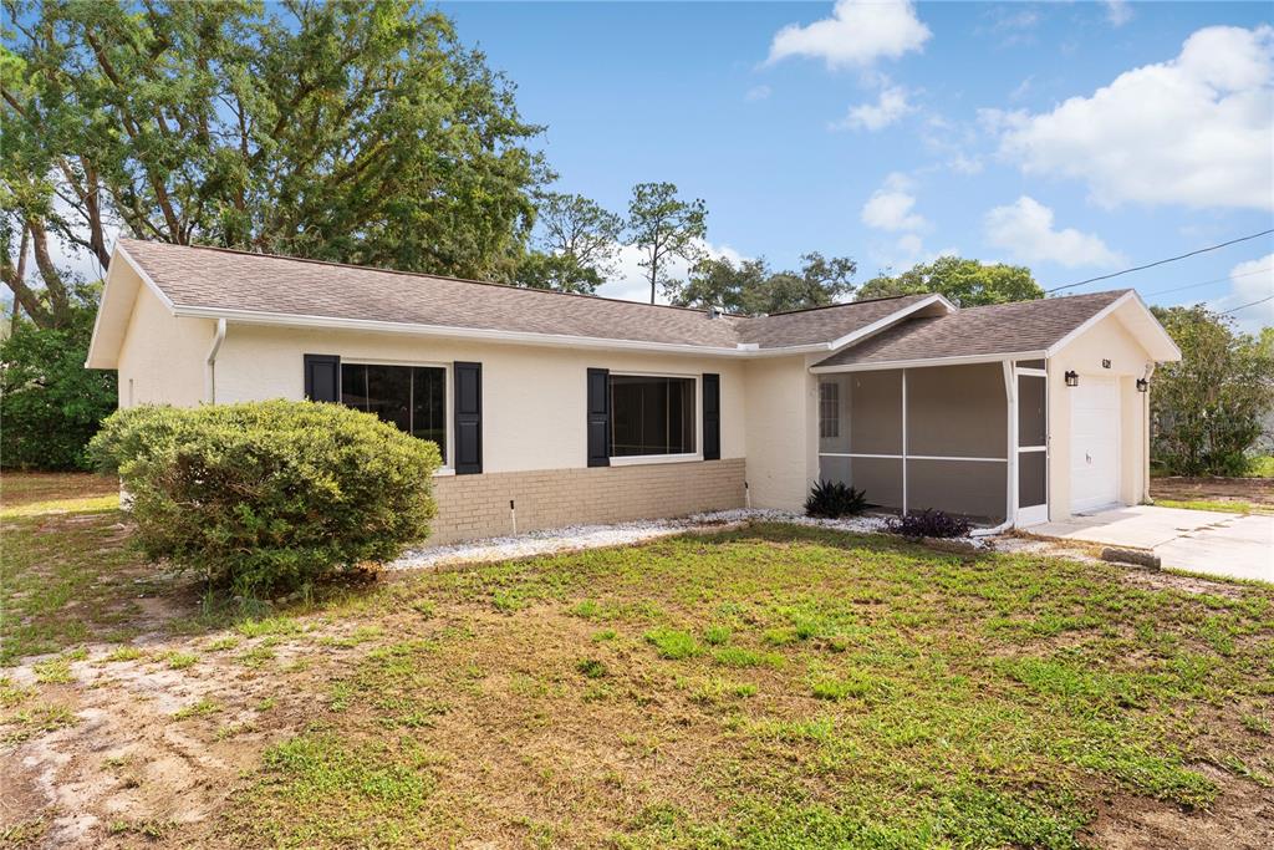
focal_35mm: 21
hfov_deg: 81.2
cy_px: 425
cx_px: 637
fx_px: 743
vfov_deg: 59.5
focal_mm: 21
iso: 100
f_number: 8
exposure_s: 1/50
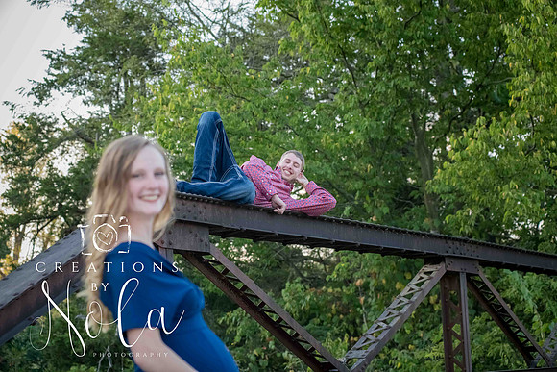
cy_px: 186
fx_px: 1331
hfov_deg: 23.6
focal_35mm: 86
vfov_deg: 15.9
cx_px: 278
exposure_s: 1/320
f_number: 5.6
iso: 1600
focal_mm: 86
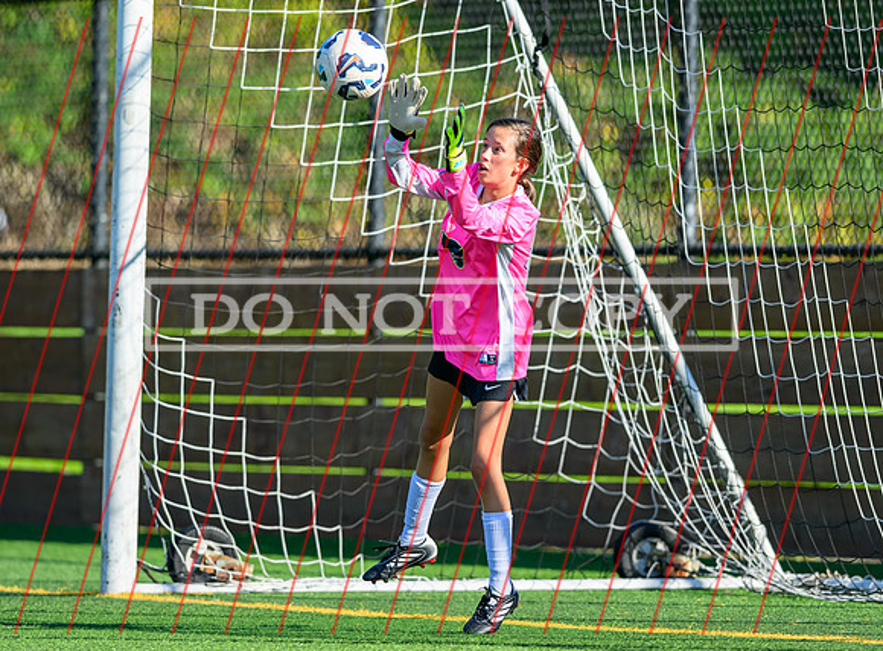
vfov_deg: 3.0
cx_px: 421
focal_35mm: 495
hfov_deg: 4.0
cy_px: 346
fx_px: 12555
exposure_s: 1/1600
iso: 250
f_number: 4
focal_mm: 400
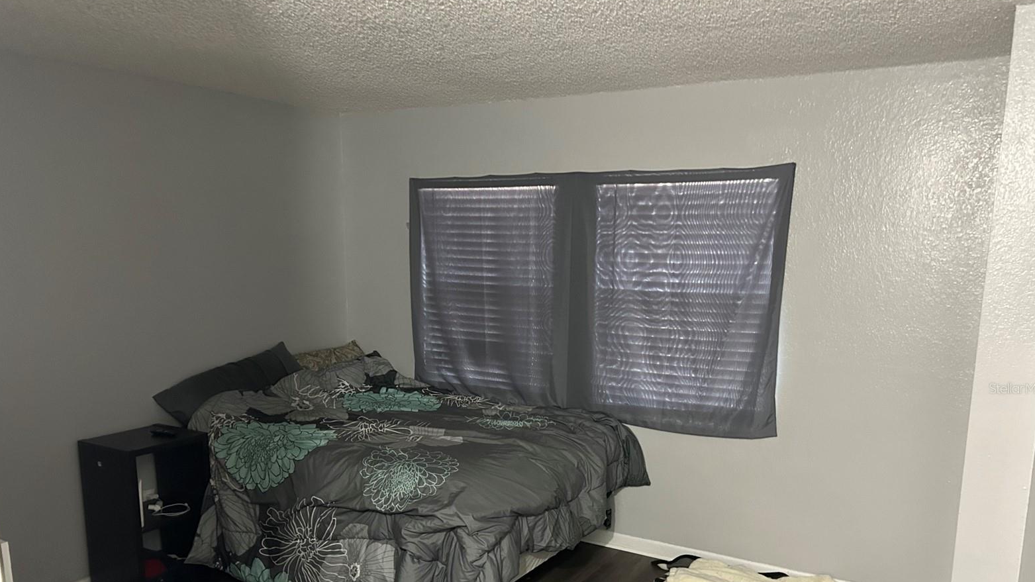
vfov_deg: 39.7
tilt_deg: -9.3
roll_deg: +0.1
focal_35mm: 29
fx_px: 796
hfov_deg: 66.1
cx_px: 522
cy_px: 388
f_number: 1.5
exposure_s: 1/30
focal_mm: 5.7
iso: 500
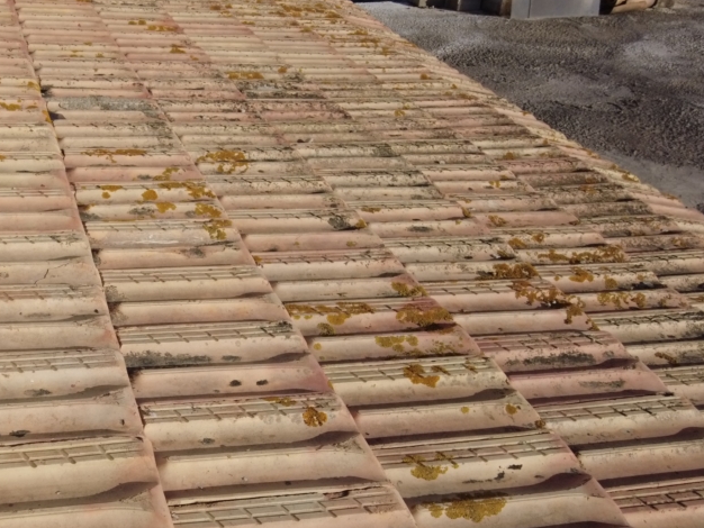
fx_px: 773
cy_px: 354
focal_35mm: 38
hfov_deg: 46.5
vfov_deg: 37.3
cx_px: 144
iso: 100
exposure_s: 1/2000
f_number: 1.8
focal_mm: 4.4
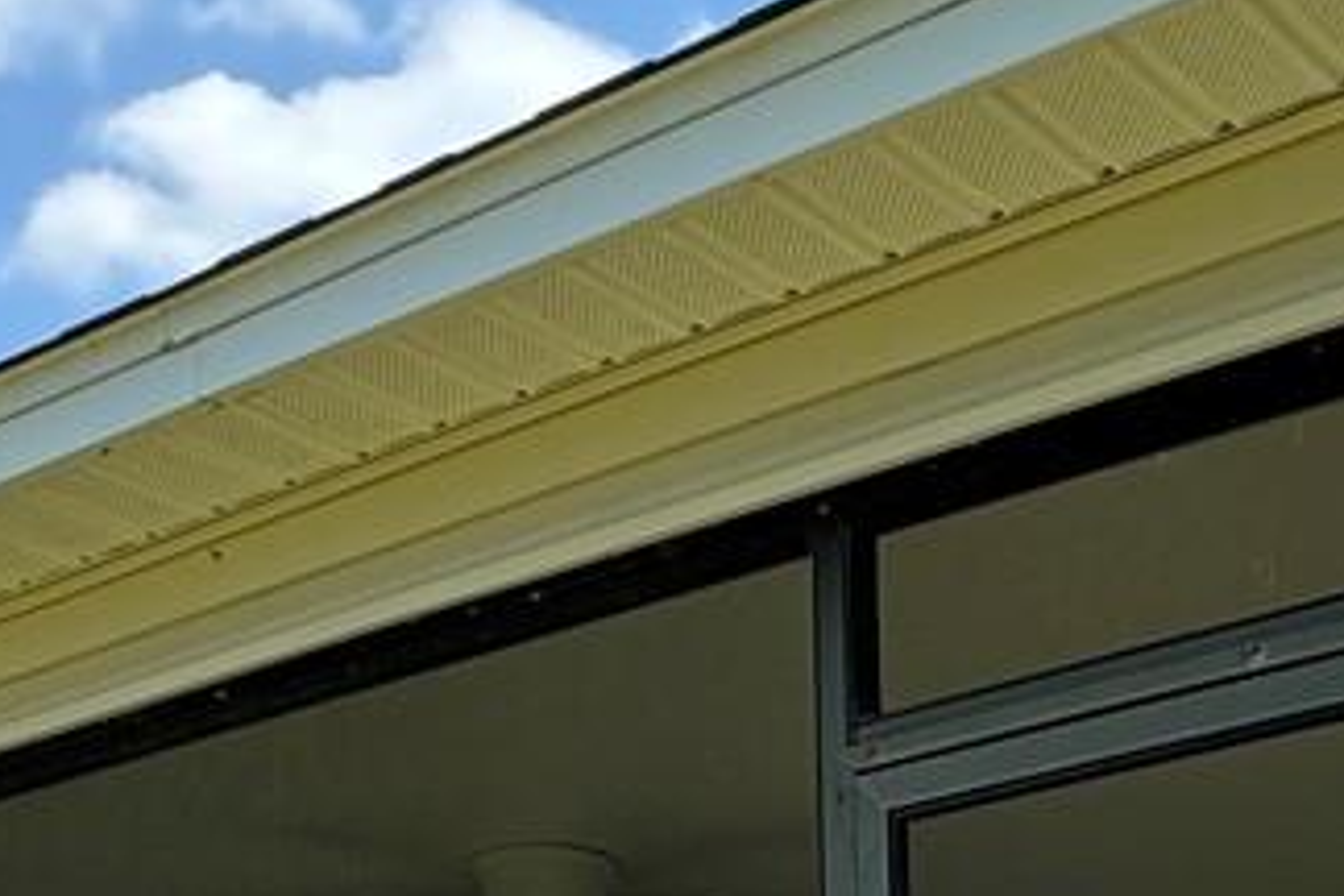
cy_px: 1813
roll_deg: +1.7
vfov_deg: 15.2
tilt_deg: -3.2
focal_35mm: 72
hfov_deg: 27.8
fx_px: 2688
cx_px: 971
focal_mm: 2.22
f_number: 2.2
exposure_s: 1/343
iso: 40
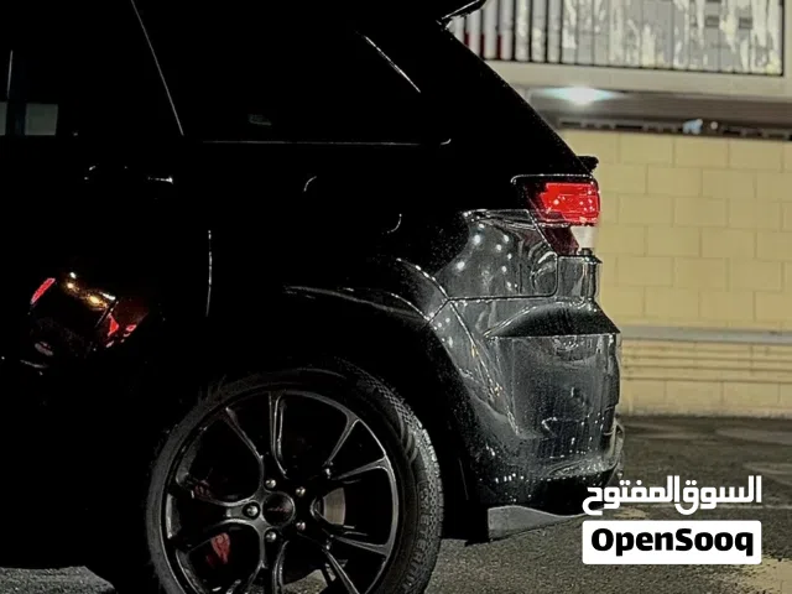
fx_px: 1098
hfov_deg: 39.7
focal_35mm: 48
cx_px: 396
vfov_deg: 30.3
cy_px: 297
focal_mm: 6.76
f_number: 1.78
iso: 500
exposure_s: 1/25
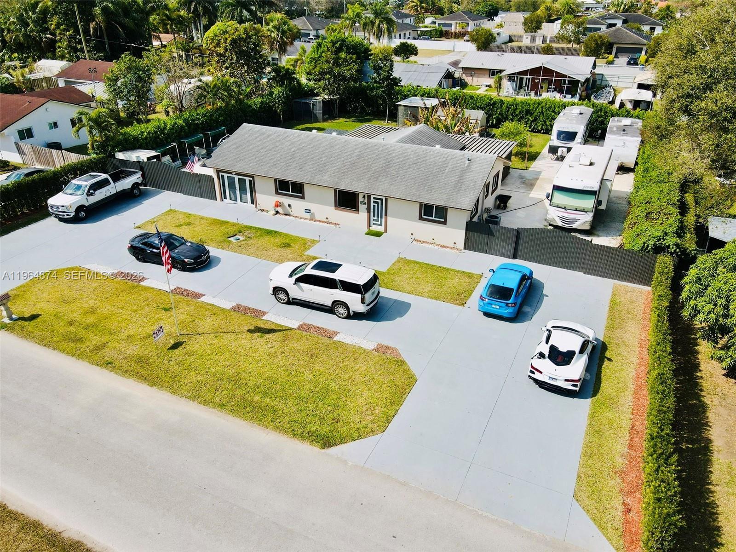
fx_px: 510
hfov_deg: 71.6
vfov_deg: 56.8
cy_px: 276
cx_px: 368
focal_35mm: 24
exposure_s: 1/800
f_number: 2.8
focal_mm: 4.5
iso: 100
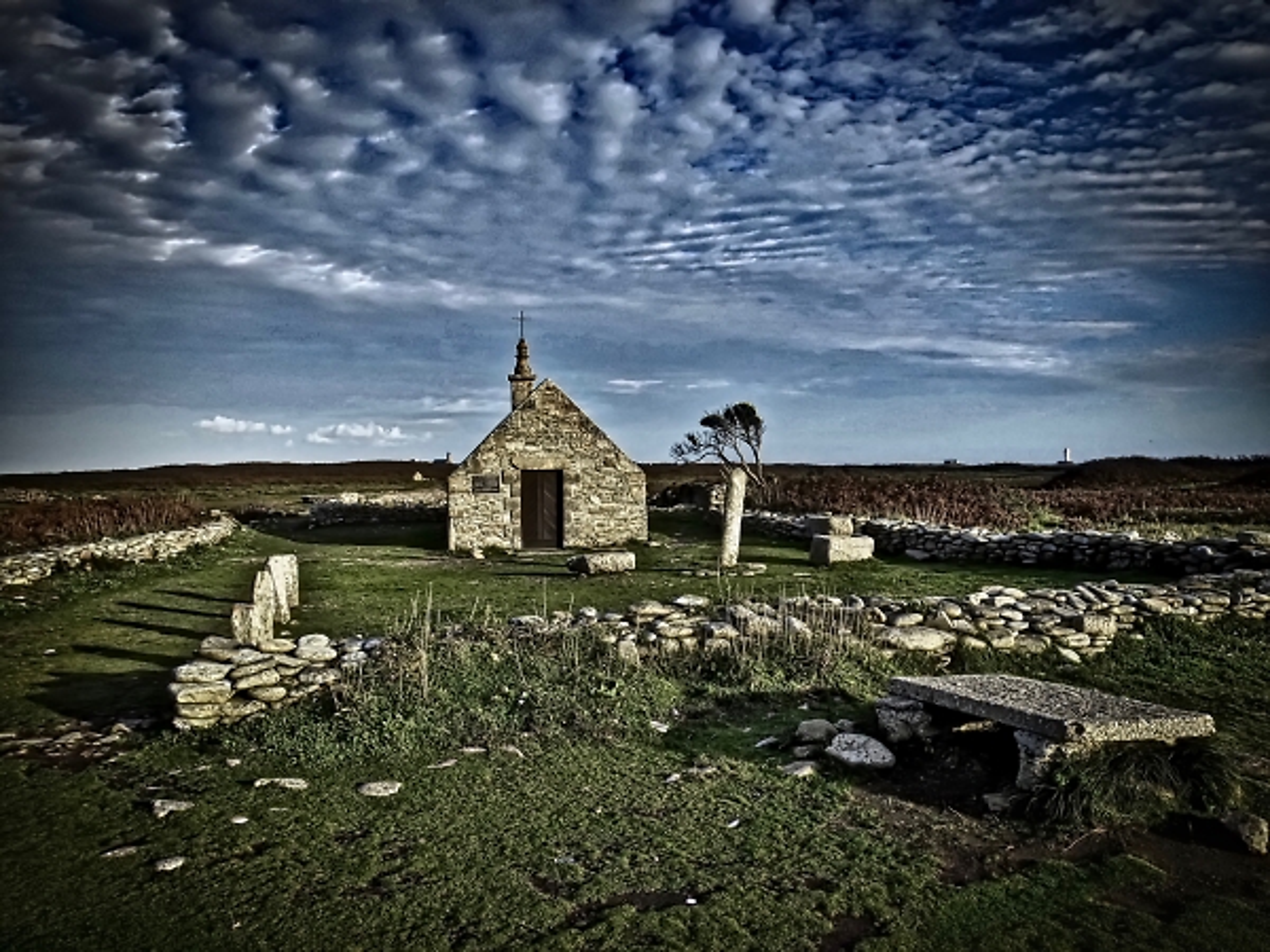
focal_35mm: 28
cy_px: 476
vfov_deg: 49.7
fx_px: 1027
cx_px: 635
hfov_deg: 63.4
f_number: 4
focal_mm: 5.1
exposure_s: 1/640
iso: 100
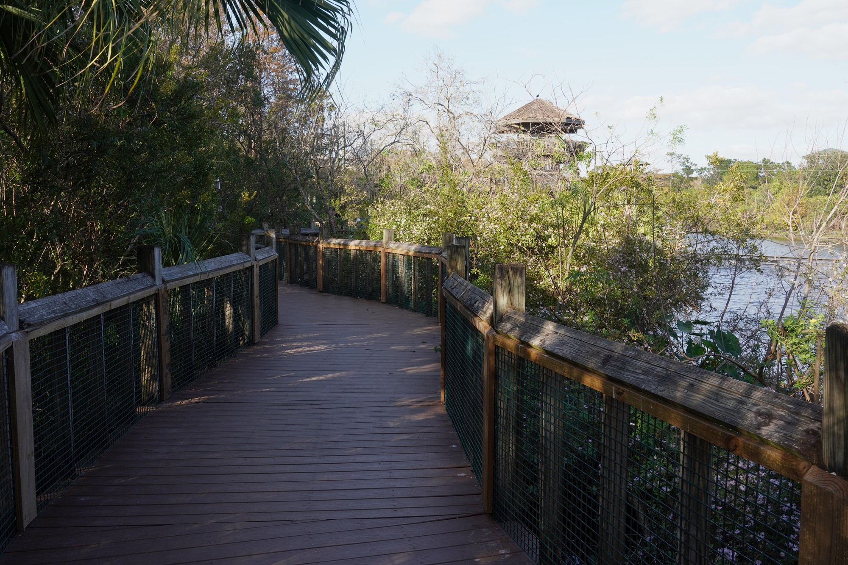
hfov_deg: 58.7
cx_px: 424
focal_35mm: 32
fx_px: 754
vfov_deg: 41.1
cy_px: 282
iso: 400
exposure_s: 1/100
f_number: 16
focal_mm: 32
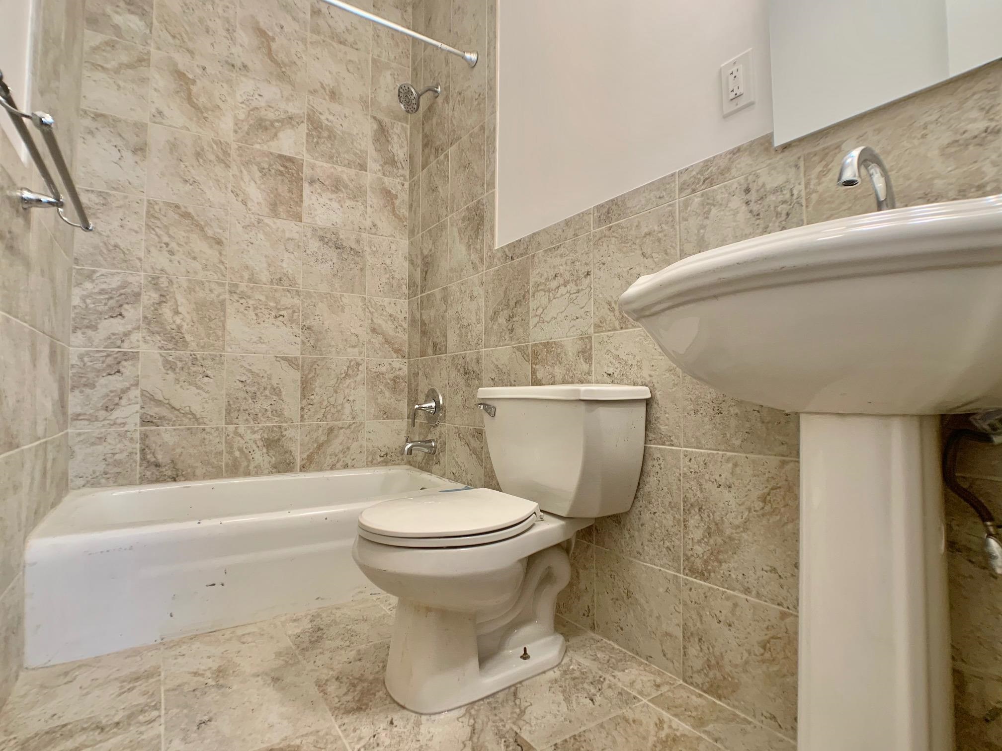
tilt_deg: +2.2
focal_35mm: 26
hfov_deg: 67.3
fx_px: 753
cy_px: 376
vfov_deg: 53.1
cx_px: 501
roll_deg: +0.6
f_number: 1.8
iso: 100
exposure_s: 1/60
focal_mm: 4.25
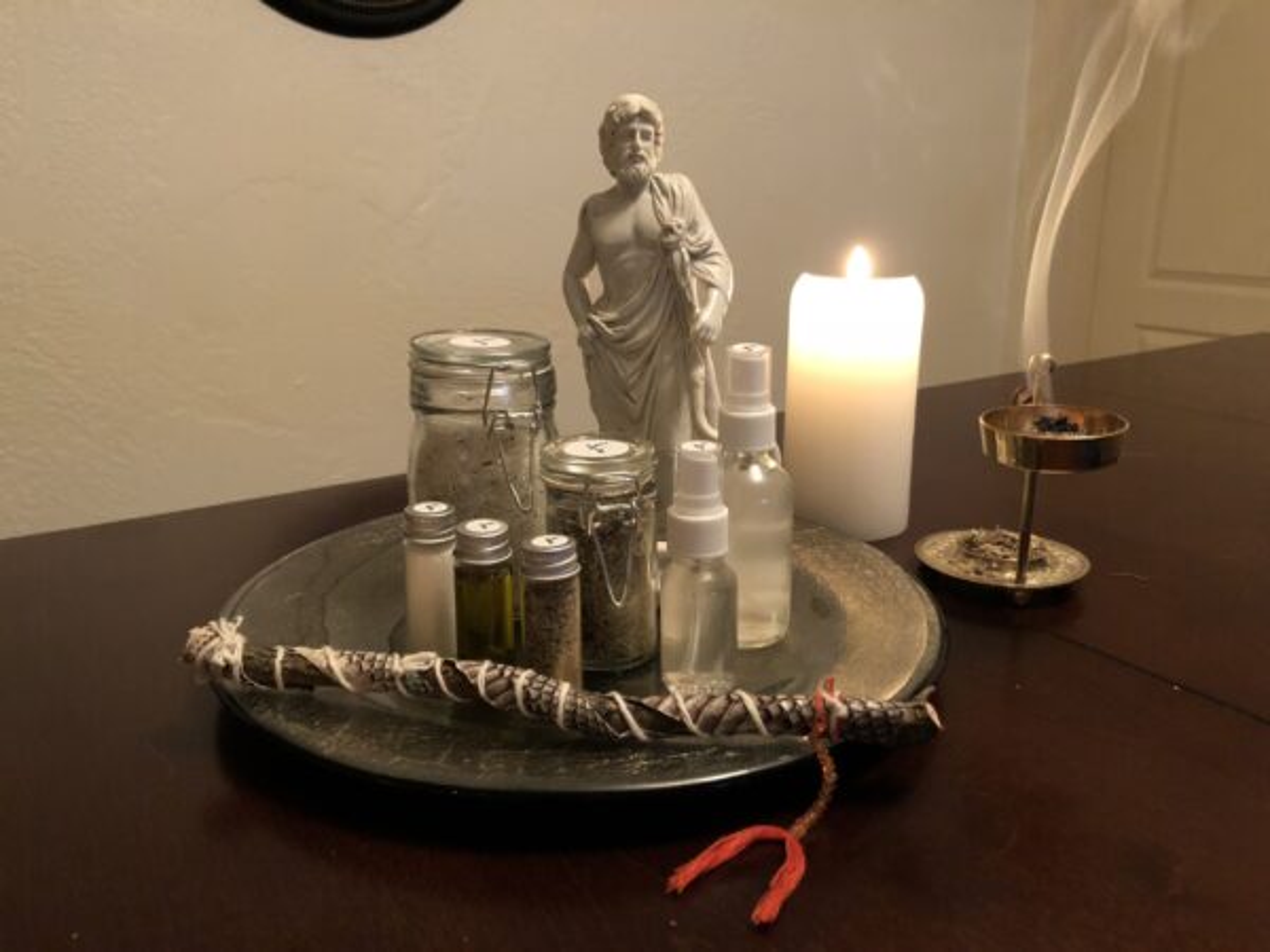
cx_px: 635
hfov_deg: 63.4
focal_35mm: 28
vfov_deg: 49.7
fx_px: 1027
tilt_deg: -15.9
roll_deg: +0.5
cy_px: 476
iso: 100
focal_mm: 3.99
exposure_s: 1/6
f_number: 1.8
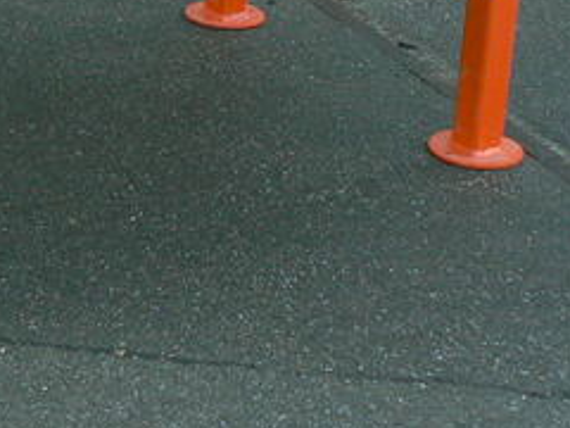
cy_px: -235
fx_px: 1976
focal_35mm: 120
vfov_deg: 11.8
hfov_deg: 15.8
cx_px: -124
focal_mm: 6
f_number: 4.5
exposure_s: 1/40
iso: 100
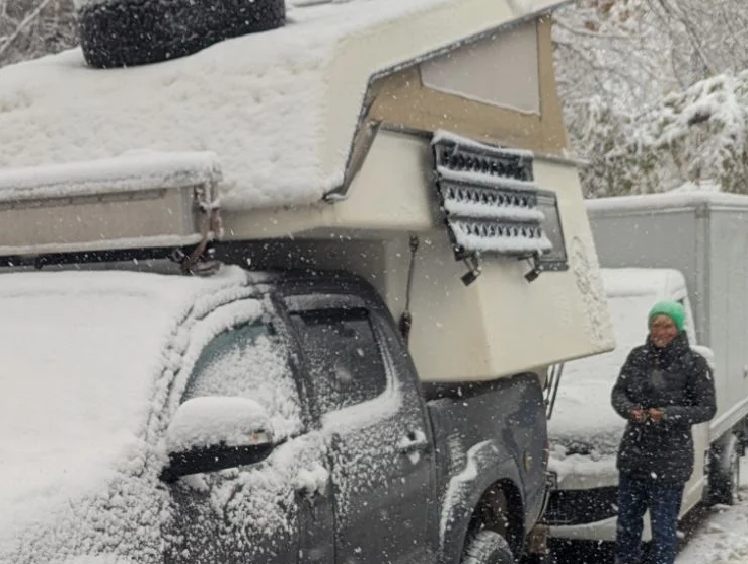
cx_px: 137
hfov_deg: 29.0
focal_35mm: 65
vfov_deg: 22.3
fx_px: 1407
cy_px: 455
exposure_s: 1/406
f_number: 1.85
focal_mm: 6.81
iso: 60
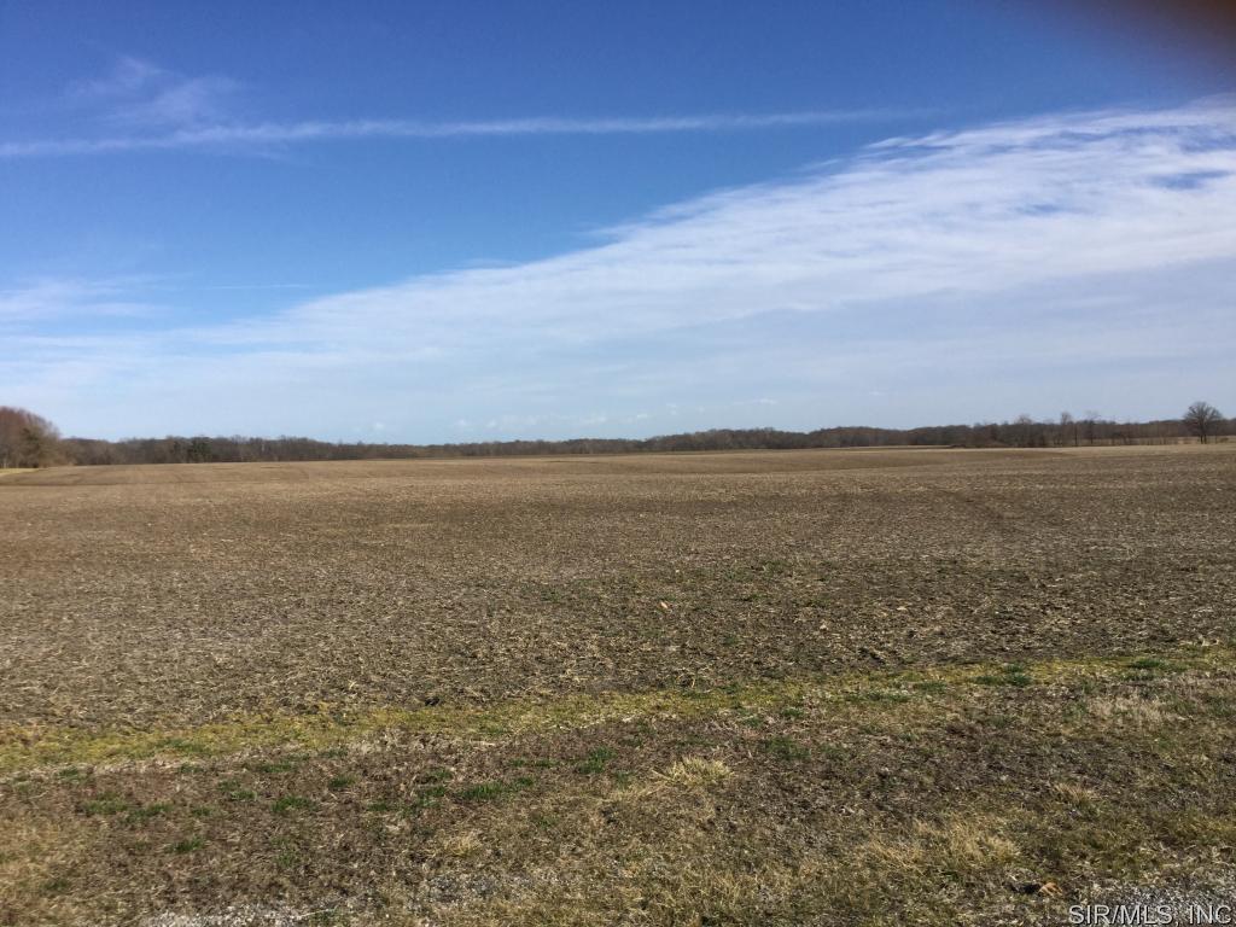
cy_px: 464
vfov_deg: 45.4
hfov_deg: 58.4
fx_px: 1107
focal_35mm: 31
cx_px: 618
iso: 25
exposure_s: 1/1567
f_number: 2.4
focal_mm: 3.3
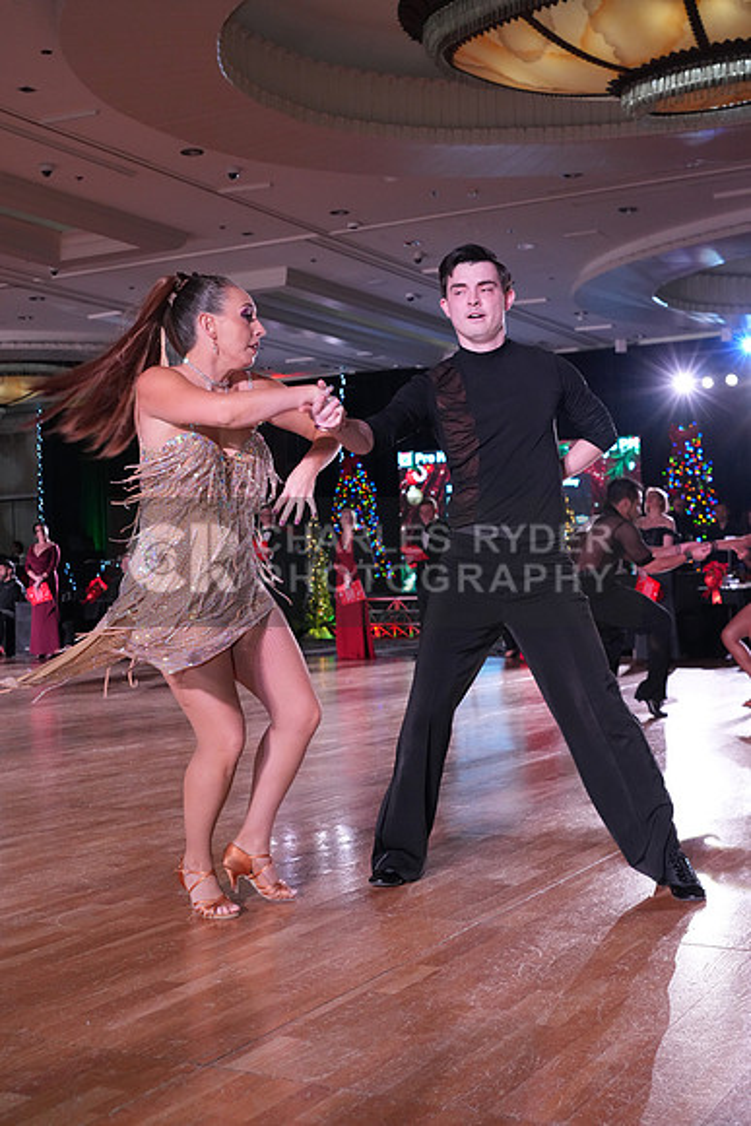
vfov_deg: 44.5
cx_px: 376
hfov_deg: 30.5
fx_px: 1376
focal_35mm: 44
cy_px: 563
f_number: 6.3
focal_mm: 44
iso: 4000
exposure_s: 1/200
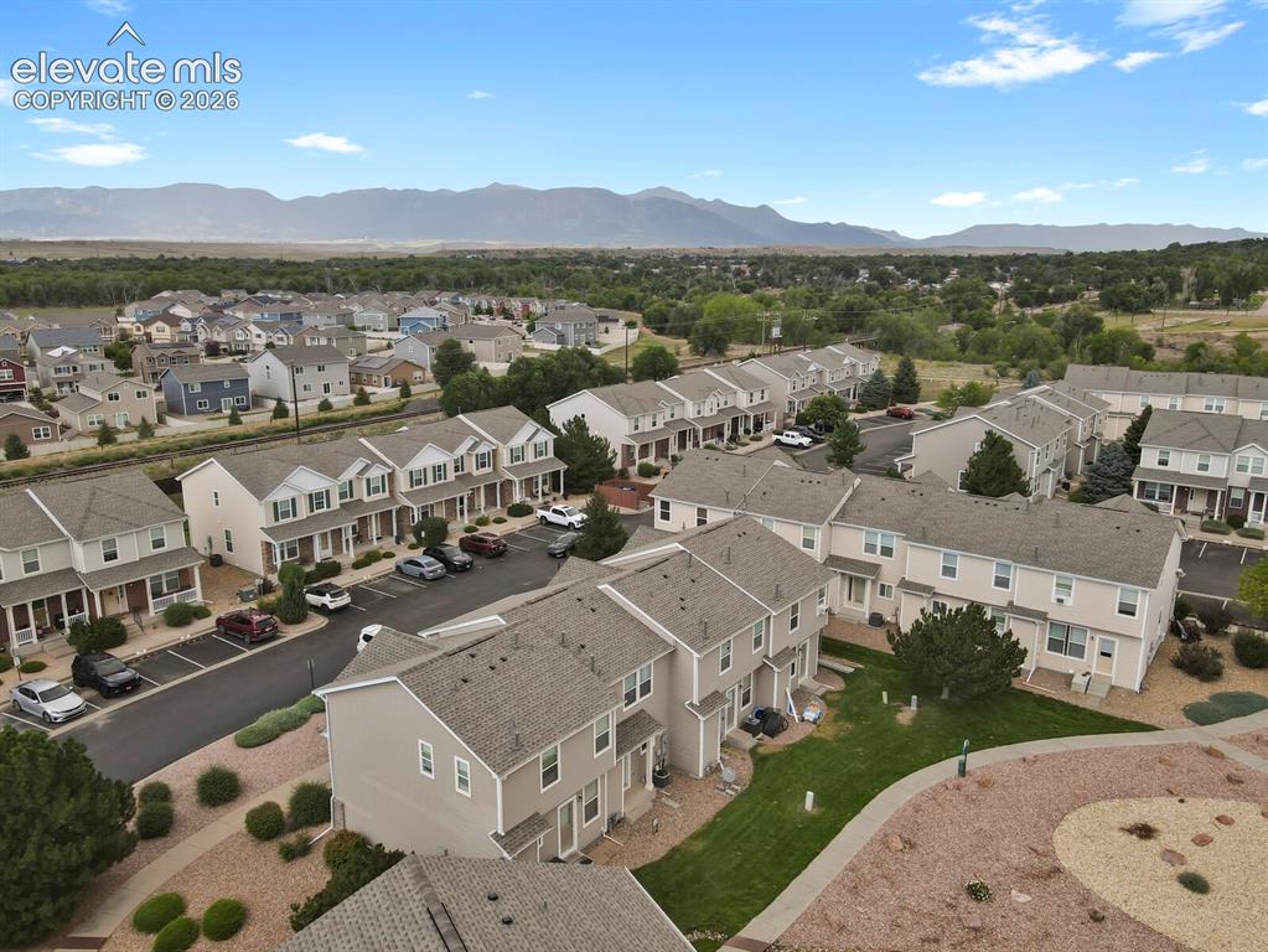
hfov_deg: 71.6
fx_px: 879
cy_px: 476
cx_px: 634
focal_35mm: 24
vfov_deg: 56.8
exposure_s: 1/200
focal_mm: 4.5
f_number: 2.8
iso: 100
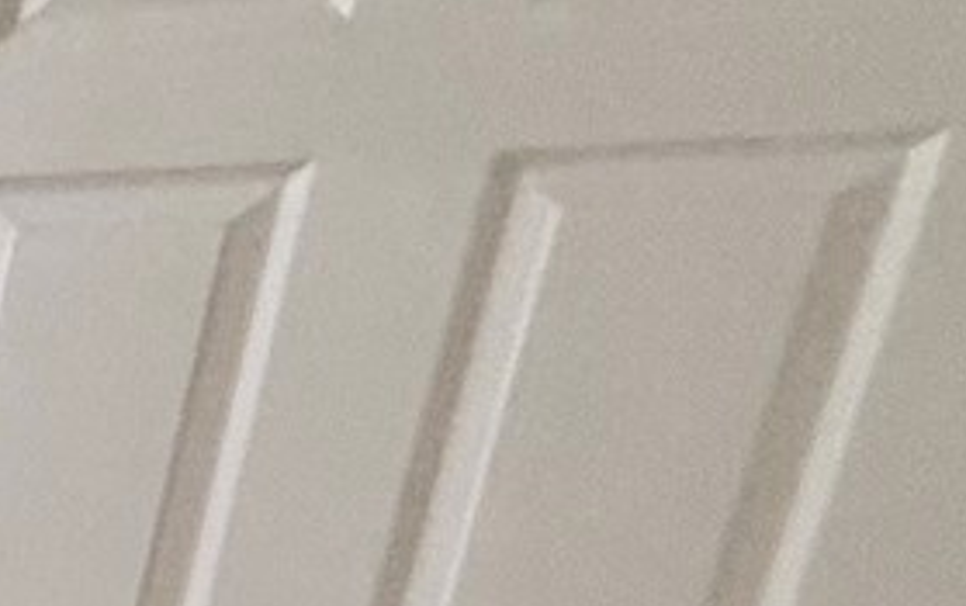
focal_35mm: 85
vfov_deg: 13.8
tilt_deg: -18.5
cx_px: -1721
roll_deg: +1.8
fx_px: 2240
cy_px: 1077
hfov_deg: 12.6
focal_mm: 2.22
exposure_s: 1/120
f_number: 2.2
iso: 250
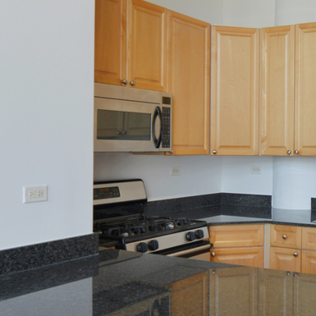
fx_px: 516
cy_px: 159
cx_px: 298
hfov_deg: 32.0
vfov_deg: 34.0
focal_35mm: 50
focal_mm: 14
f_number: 5
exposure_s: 1/100
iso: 200
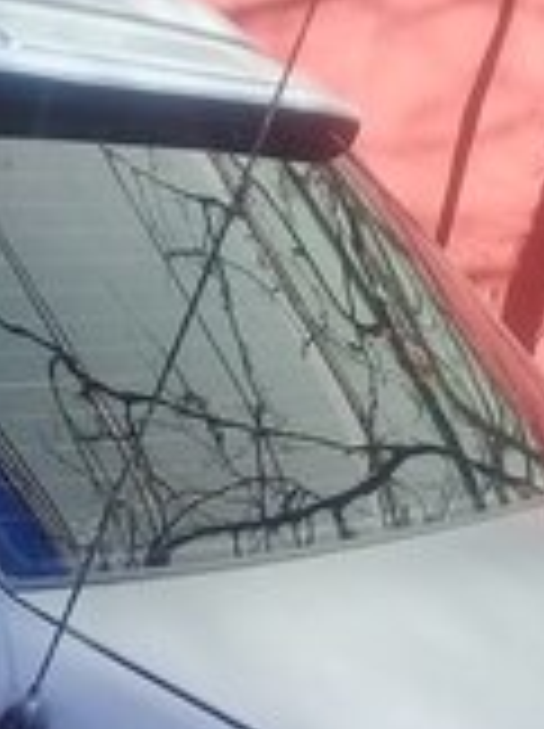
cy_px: 814
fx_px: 1996
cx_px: 324
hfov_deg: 15.5
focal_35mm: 95
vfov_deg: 19.7
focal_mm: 3.3
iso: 50
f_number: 2.2
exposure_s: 1/300
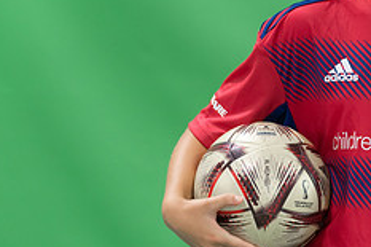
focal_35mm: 359
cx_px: 401
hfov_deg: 5.7
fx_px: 3697
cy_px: 55
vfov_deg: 3.8
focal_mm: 144
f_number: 2.8
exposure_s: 1/250
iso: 1000
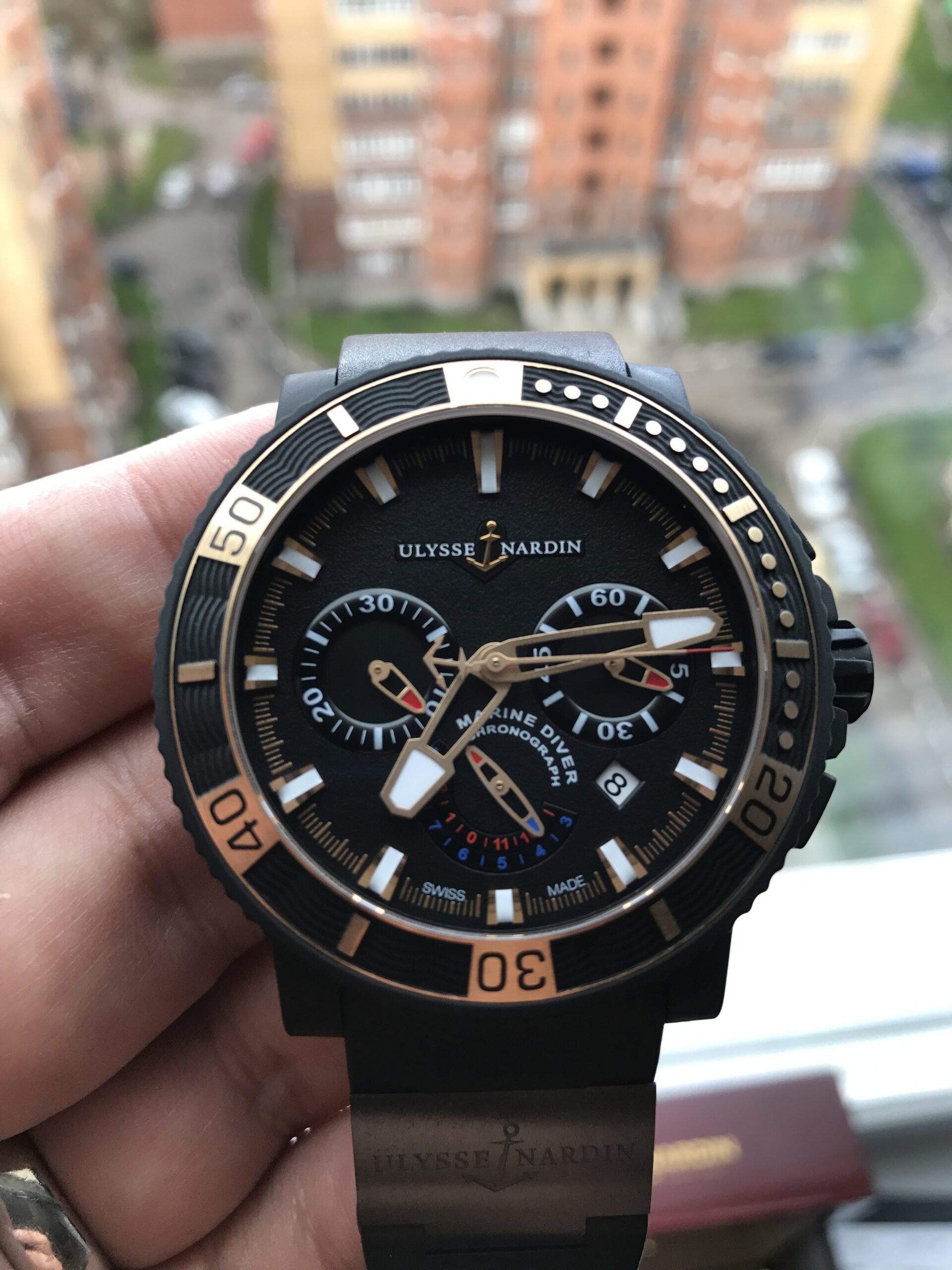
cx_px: 476
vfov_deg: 63.4
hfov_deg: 49.7
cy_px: 635
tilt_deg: -51.0
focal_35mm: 28
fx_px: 1027
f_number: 1.8
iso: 25
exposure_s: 1/50
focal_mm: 3.99
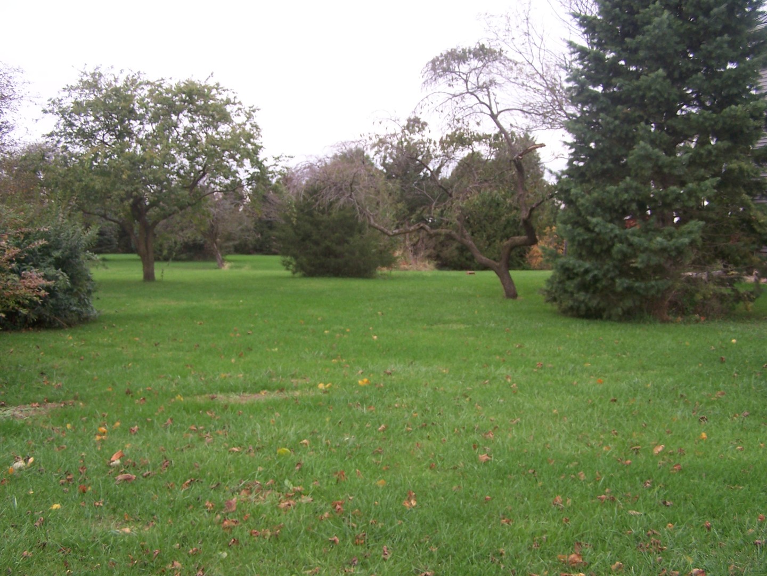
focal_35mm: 38
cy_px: 288
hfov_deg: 49.0
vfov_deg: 37.7
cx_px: 384
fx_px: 842
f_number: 2.8
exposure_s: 1/80
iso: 80
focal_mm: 6.3
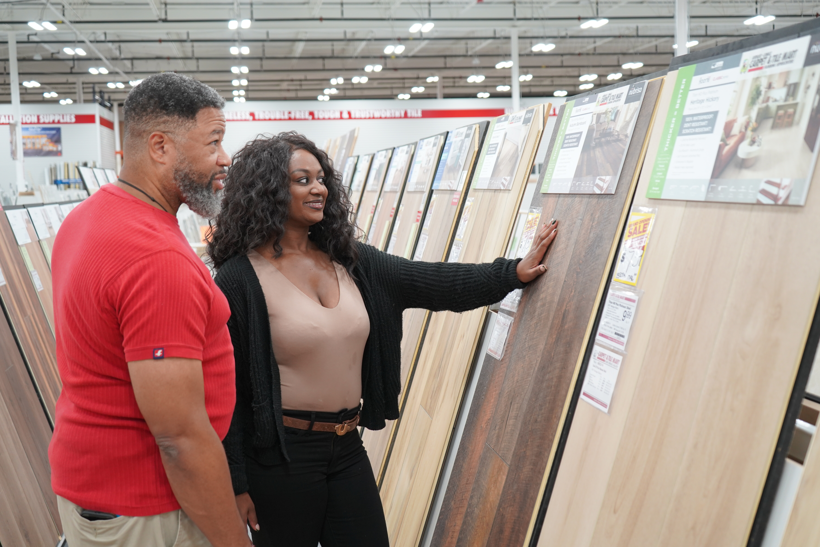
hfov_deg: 47.4
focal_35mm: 41
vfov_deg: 32.6
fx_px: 934
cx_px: 410
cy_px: 274
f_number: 4.5
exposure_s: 1/160
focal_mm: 41
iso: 1250
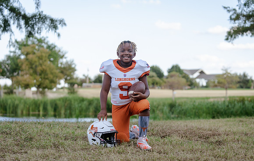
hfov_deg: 27.4
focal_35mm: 75
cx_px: 133
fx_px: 520
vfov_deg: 17.6
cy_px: 88
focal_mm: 70
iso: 125
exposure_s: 1/320
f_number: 3.2
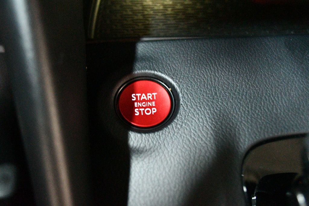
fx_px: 309
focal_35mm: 36
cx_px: 154
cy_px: 103
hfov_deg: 53.1
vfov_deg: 36.8
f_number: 4
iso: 12800
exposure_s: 1/15
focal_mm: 24
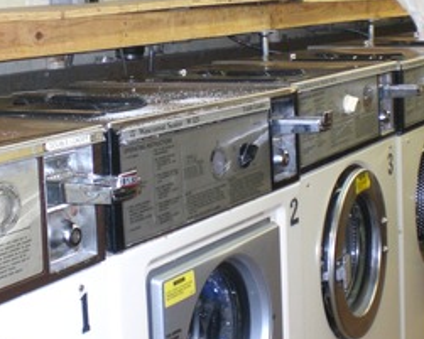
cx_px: 222
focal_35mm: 73
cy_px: 109
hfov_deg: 26.0
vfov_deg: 20.9
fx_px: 916
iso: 200
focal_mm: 6.3
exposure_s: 1/60
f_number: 3.1
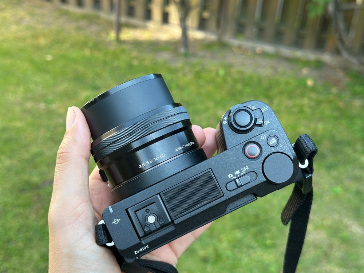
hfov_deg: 39.7
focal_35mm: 48
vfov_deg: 30.3
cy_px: 136
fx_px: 505
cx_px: 182
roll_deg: -4.0
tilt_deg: -27.3
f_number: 1.78
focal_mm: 6.86
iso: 80
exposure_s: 1/286
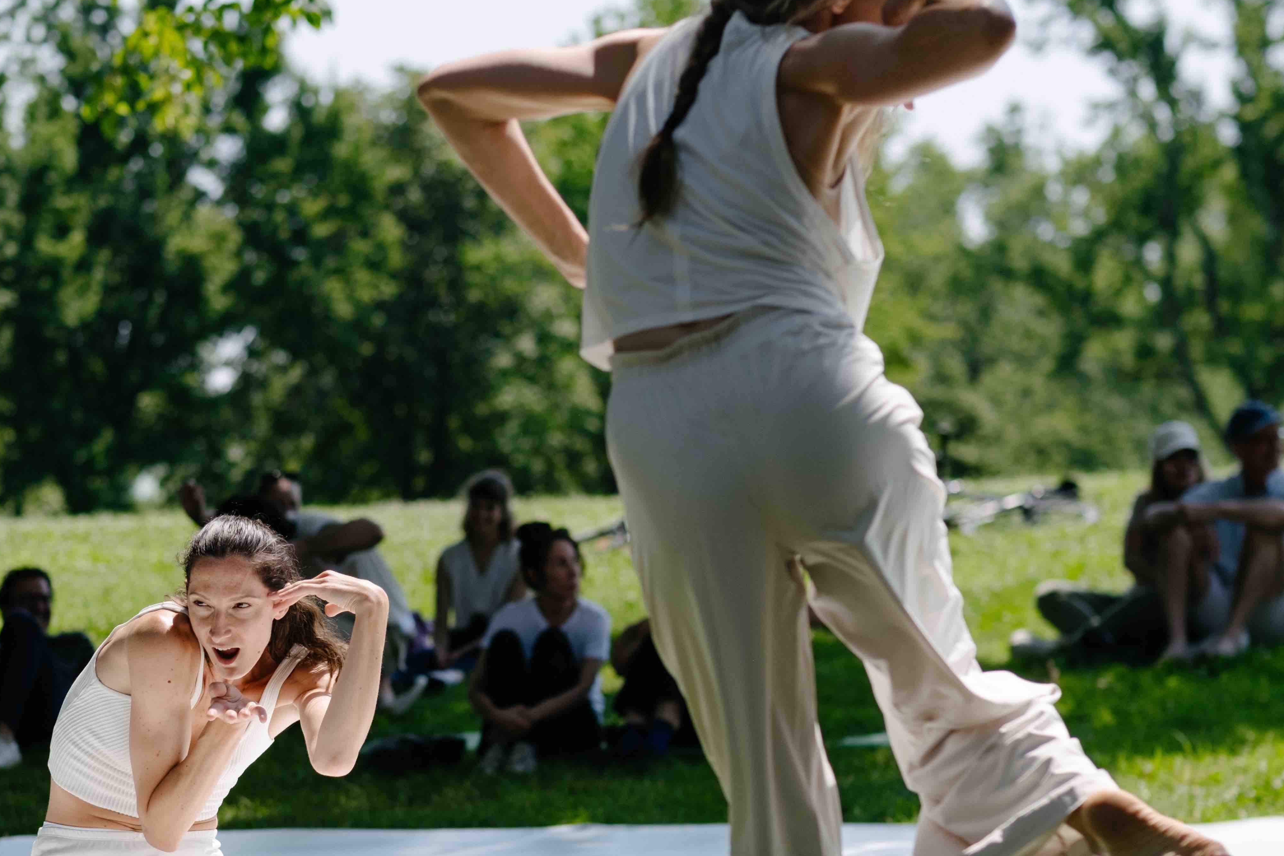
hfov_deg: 15.7
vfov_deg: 10.5
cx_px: 424
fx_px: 4636
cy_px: 561
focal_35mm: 130
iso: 160
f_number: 2.2
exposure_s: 1/3200
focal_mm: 56
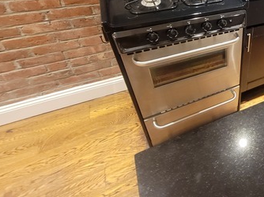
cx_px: 260
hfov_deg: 53.9
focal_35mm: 26
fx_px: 198
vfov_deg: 50.0
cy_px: 41
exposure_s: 1/24
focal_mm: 2.2
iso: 640
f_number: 2.2
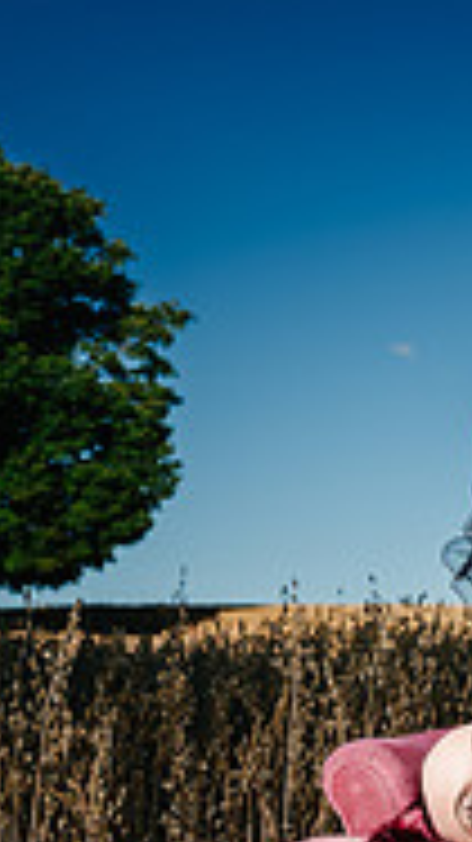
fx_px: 1961
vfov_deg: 23.7
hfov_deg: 12.4
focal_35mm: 88
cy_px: 705
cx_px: 886
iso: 100
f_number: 6.4
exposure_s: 1/125
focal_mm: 33.2
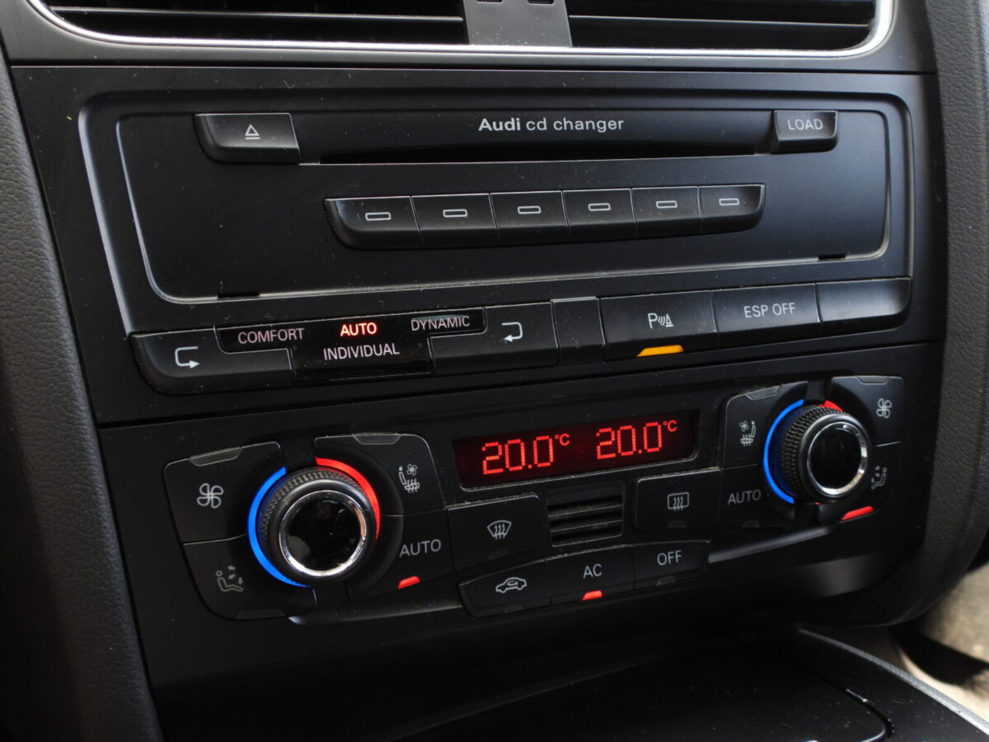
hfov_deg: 52.6
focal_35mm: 35
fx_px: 1000
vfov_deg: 40.7
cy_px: 371
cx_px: 494
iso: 100
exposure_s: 1/60
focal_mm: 6.3
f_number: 3.2
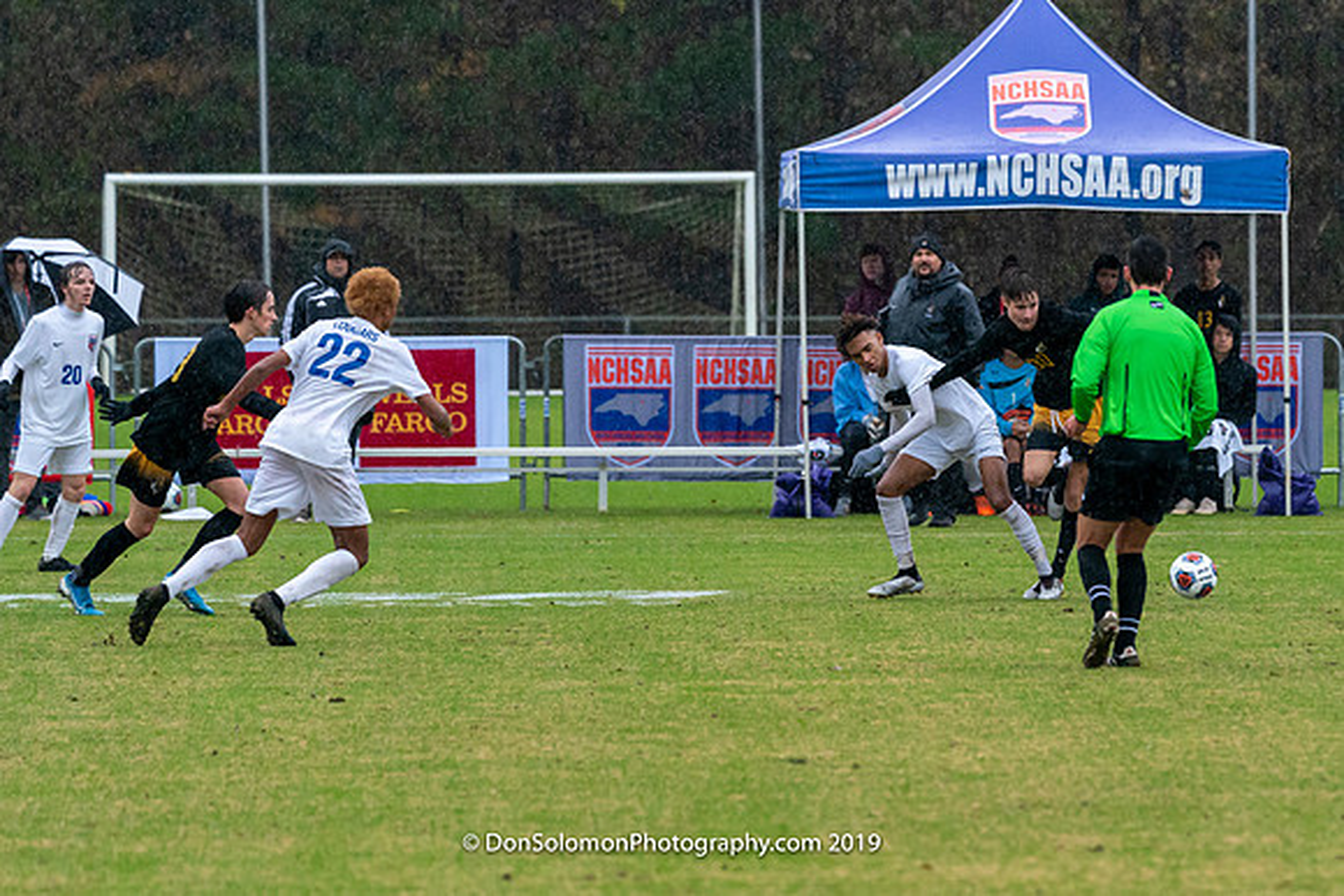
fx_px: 13278
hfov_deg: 5.8
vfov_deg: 3.9
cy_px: 448
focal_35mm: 356
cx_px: 979
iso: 3200
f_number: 5.6
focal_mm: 244
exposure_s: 1/1000
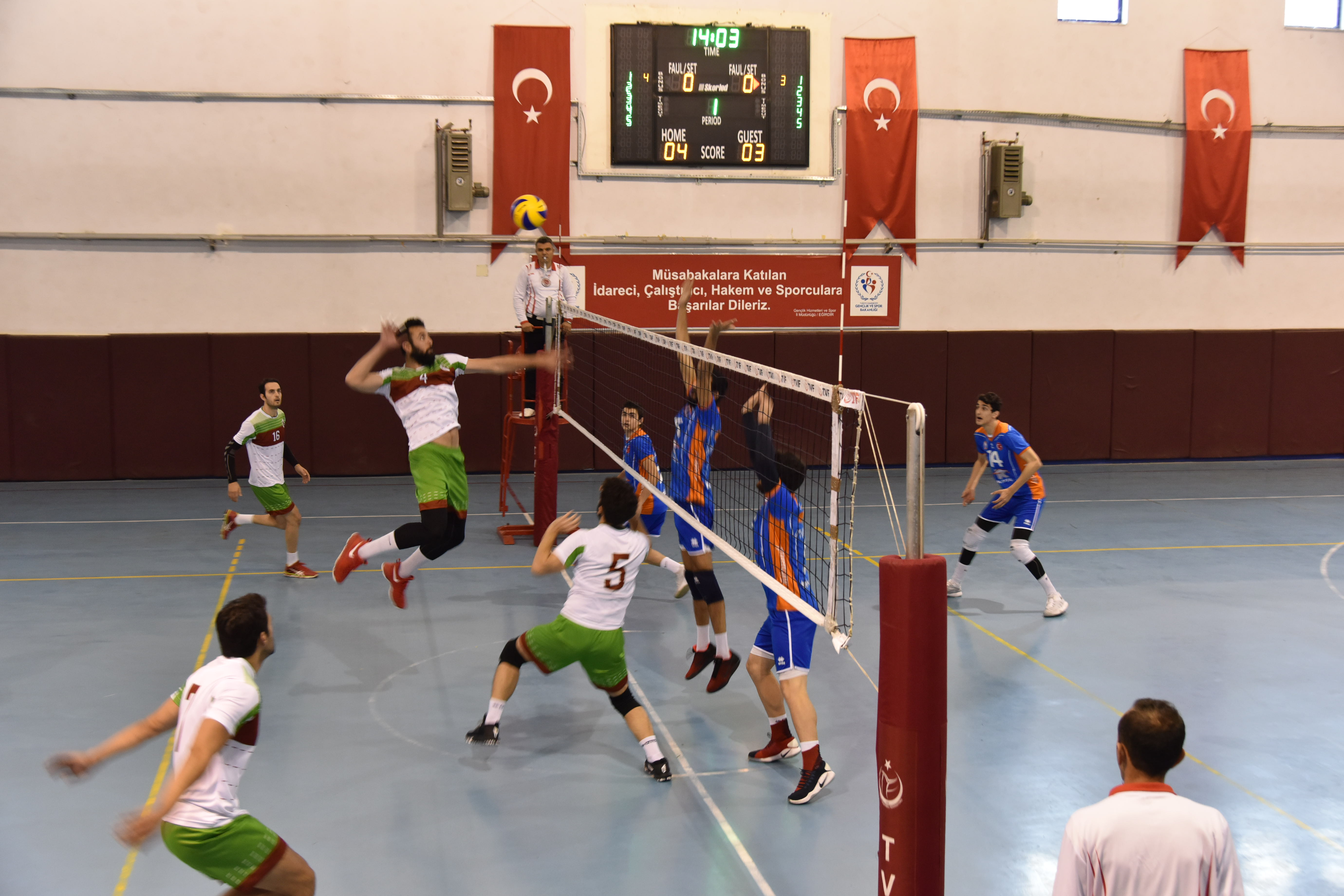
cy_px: 448
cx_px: 672
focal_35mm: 44
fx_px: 1643
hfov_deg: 44.5
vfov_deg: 30.5
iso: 2000
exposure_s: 1/100
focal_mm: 44
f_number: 5
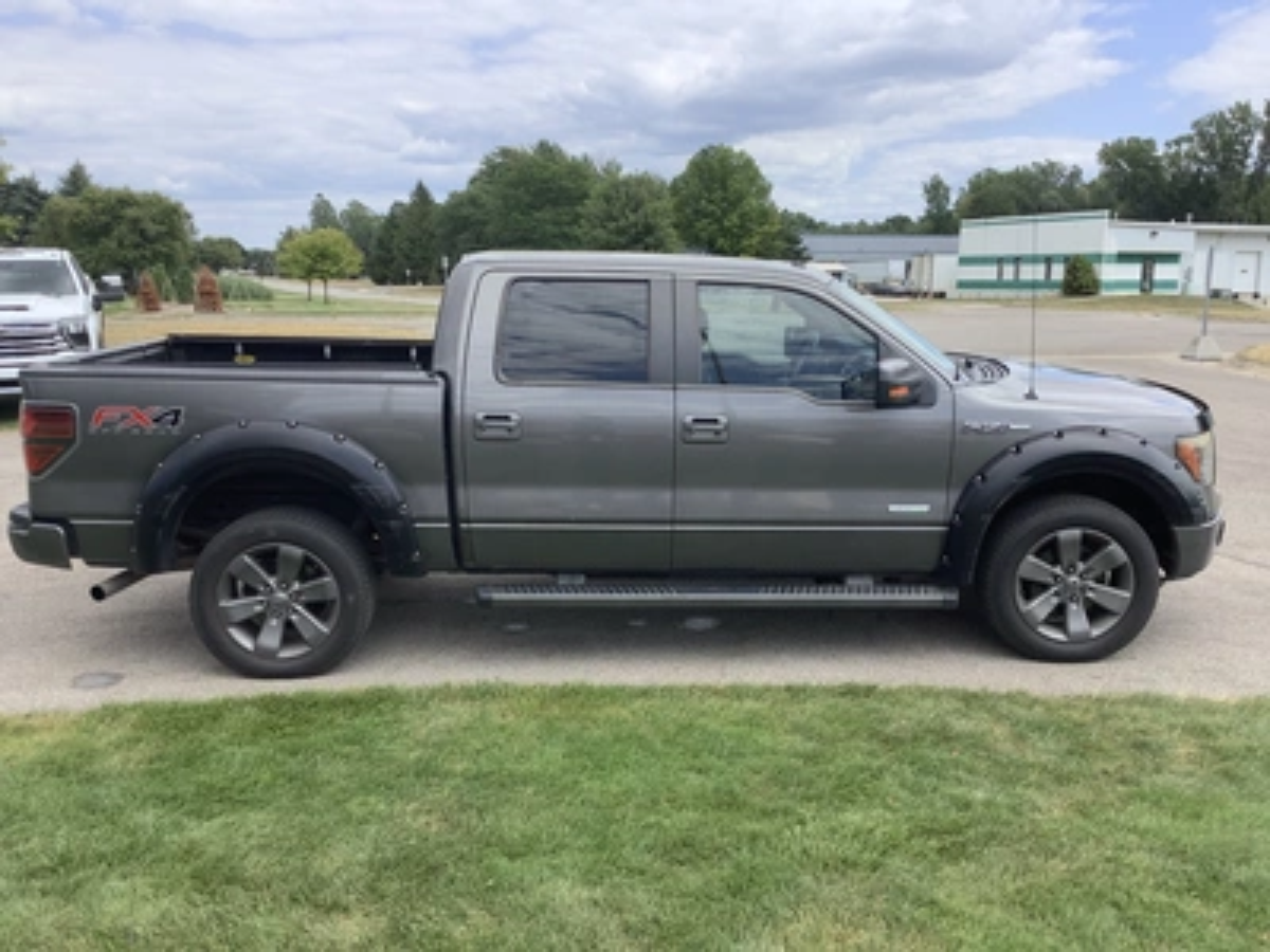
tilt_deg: -9.1
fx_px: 1137
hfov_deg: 58.4
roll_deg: +0.0
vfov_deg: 45.4
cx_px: 635
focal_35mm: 31
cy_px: 476
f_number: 2.4
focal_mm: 3.3
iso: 25
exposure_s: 1/831
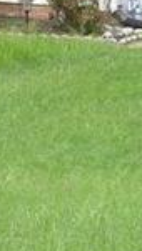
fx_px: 2308
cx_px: -286
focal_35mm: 345
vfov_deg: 6.0
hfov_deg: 3.4
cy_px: -341
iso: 100
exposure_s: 1/160
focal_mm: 23
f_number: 6.3
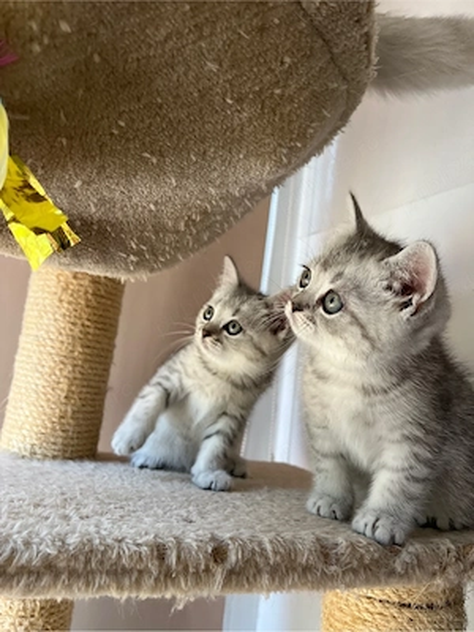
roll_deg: -6.2
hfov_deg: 53.1
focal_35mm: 26
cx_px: 237
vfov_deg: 67.3
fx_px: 475
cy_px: 316
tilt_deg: +7.2
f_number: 1.6
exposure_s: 1/121
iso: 125
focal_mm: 5.1
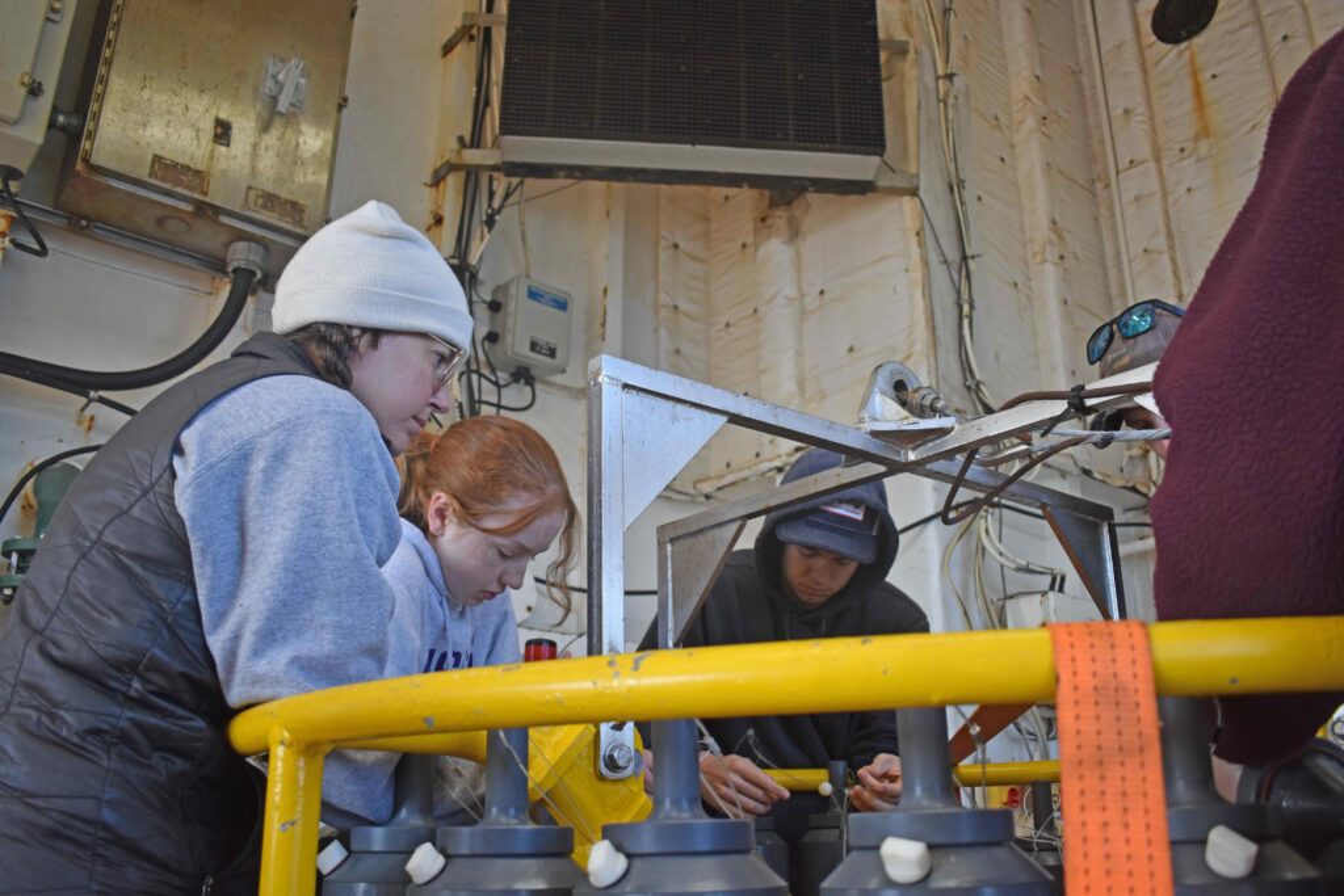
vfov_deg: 43.6
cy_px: 448
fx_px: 1120
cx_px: 672
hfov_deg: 61.9
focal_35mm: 30
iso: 400
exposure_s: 1/250
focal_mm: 20
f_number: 4.5
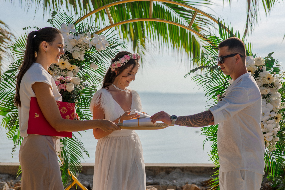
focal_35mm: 50
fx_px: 396
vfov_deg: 27.0
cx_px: 142
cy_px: 95
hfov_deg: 39.6
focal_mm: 50
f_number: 2.2
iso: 200
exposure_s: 1/3200
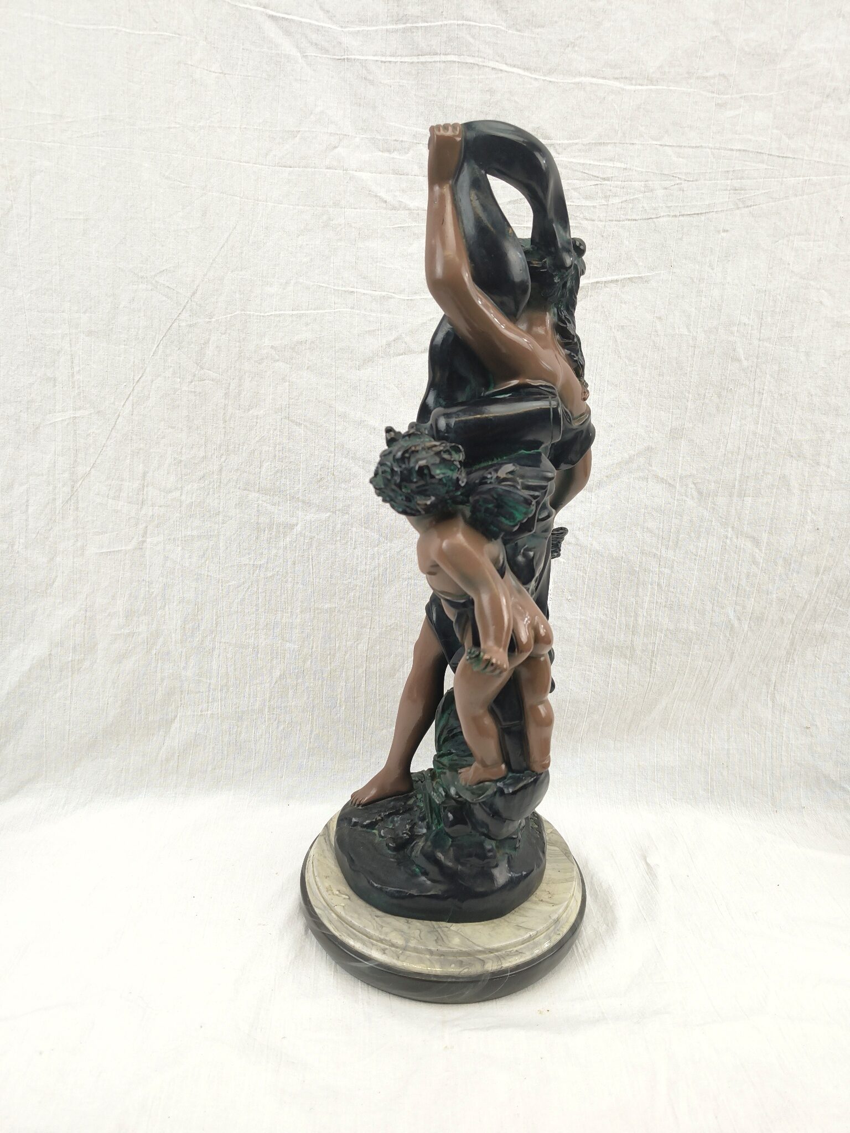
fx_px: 786
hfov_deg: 56.8
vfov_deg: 71.6
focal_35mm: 24
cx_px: 425
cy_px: 566
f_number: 1.8
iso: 260
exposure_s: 1/100
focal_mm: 5.56
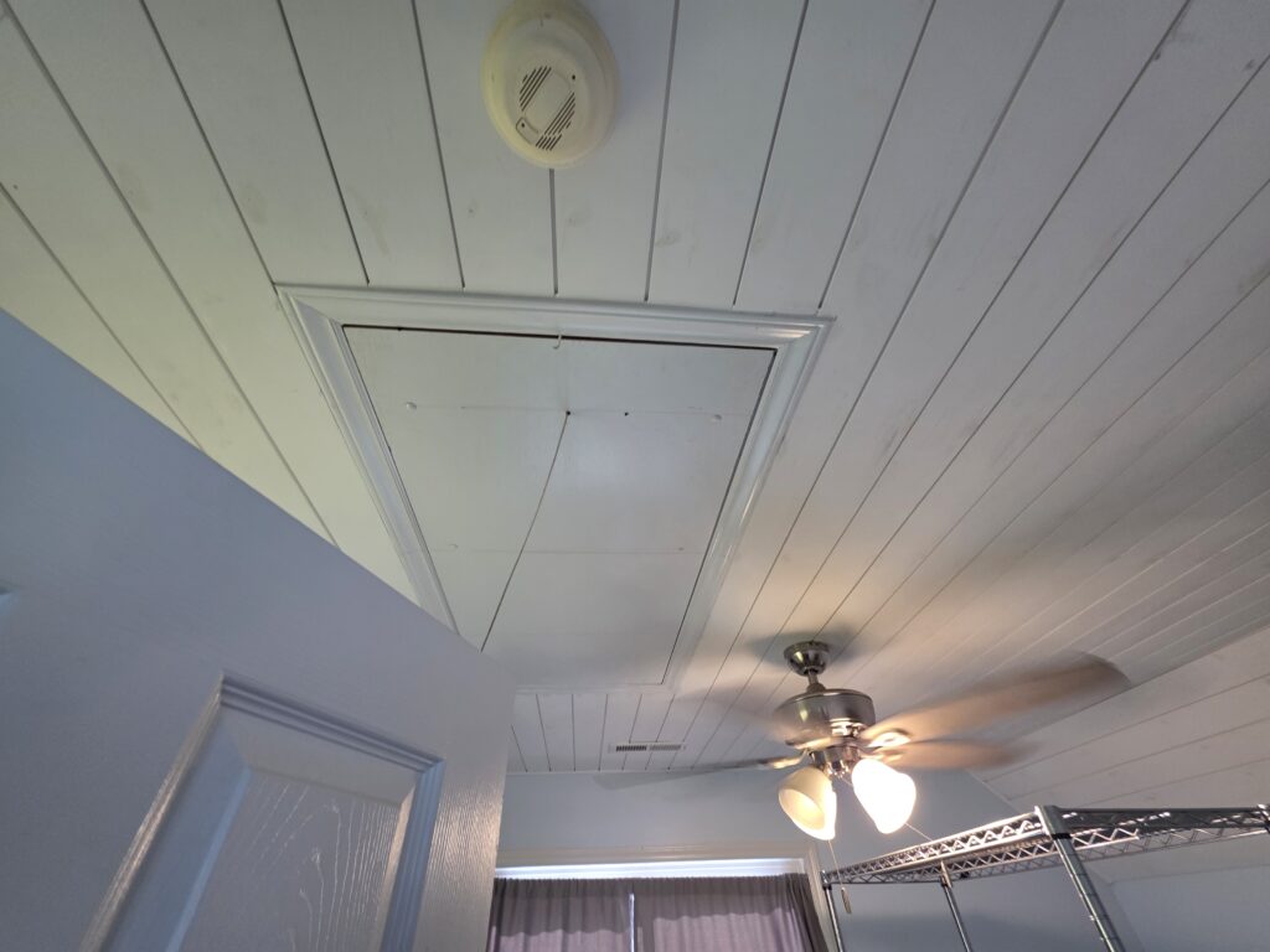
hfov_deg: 106.2
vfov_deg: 89.9
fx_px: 477
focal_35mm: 13
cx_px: 635
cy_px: 476
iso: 160
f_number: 1.9
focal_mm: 2.2
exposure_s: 1/60
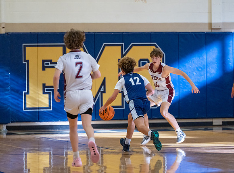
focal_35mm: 233
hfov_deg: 8.5
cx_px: 135
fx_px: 1567
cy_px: 83
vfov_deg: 6.3
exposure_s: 1/1000
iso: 5000
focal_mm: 200
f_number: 2.8
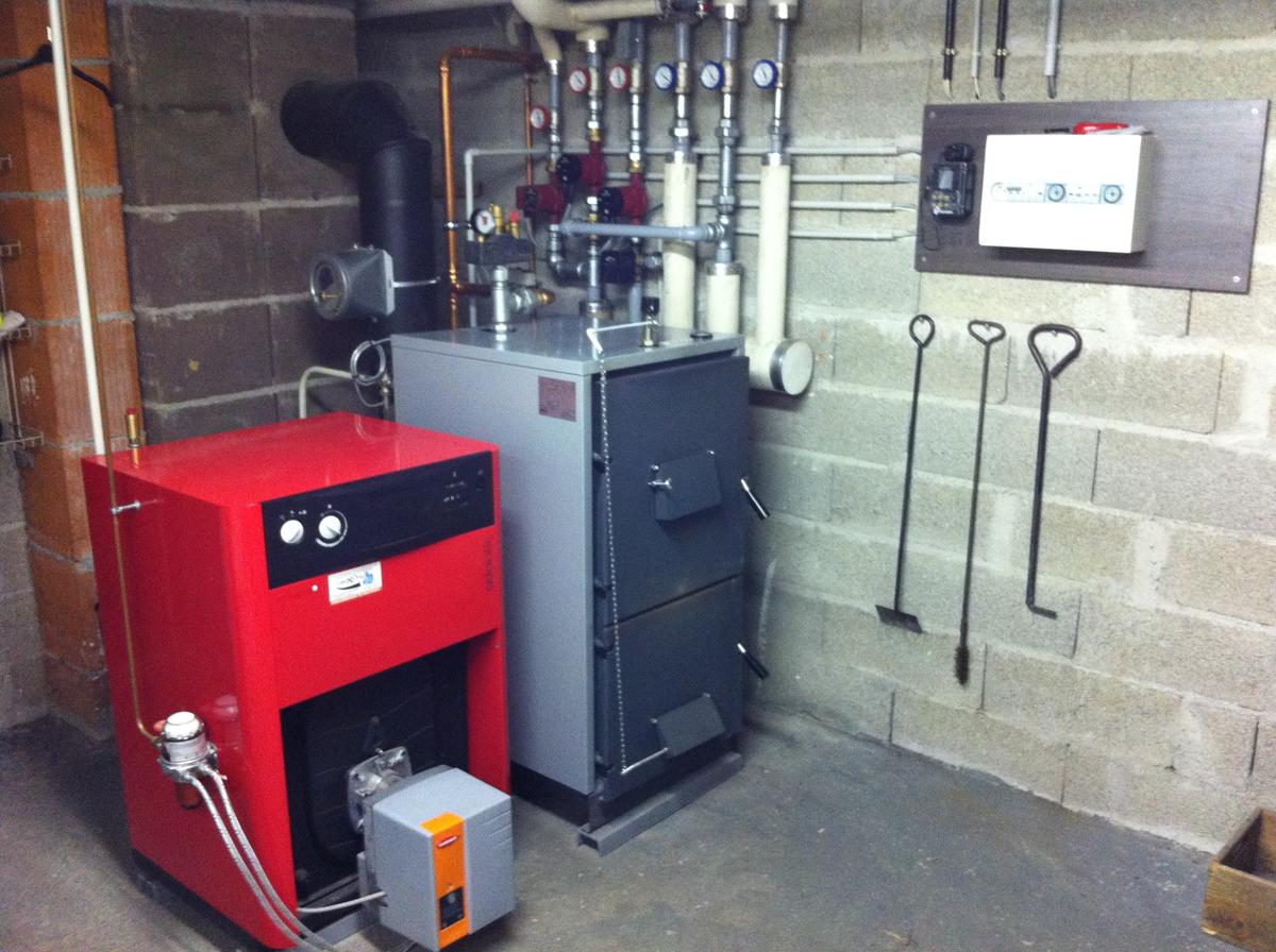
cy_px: 476
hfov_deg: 52.7
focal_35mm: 35
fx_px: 1288
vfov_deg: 40.6
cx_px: 638
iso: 320
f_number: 2.8
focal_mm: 3.85
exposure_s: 1/17
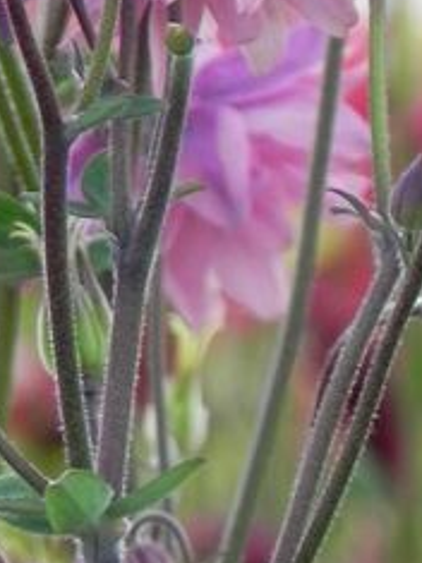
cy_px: 153
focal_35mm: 990
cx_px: -156
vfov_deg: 2.0
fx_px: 16107
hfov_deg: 1.5
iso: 160
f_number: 5
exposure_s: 1/125
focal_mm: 51.8
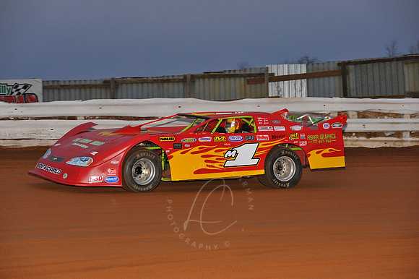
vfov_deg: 11.4
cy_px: 140
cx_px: 210
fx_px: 1396
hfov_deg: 17.1
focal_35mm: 120
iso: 500
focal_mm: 120
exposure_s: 1/250
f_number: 5.6
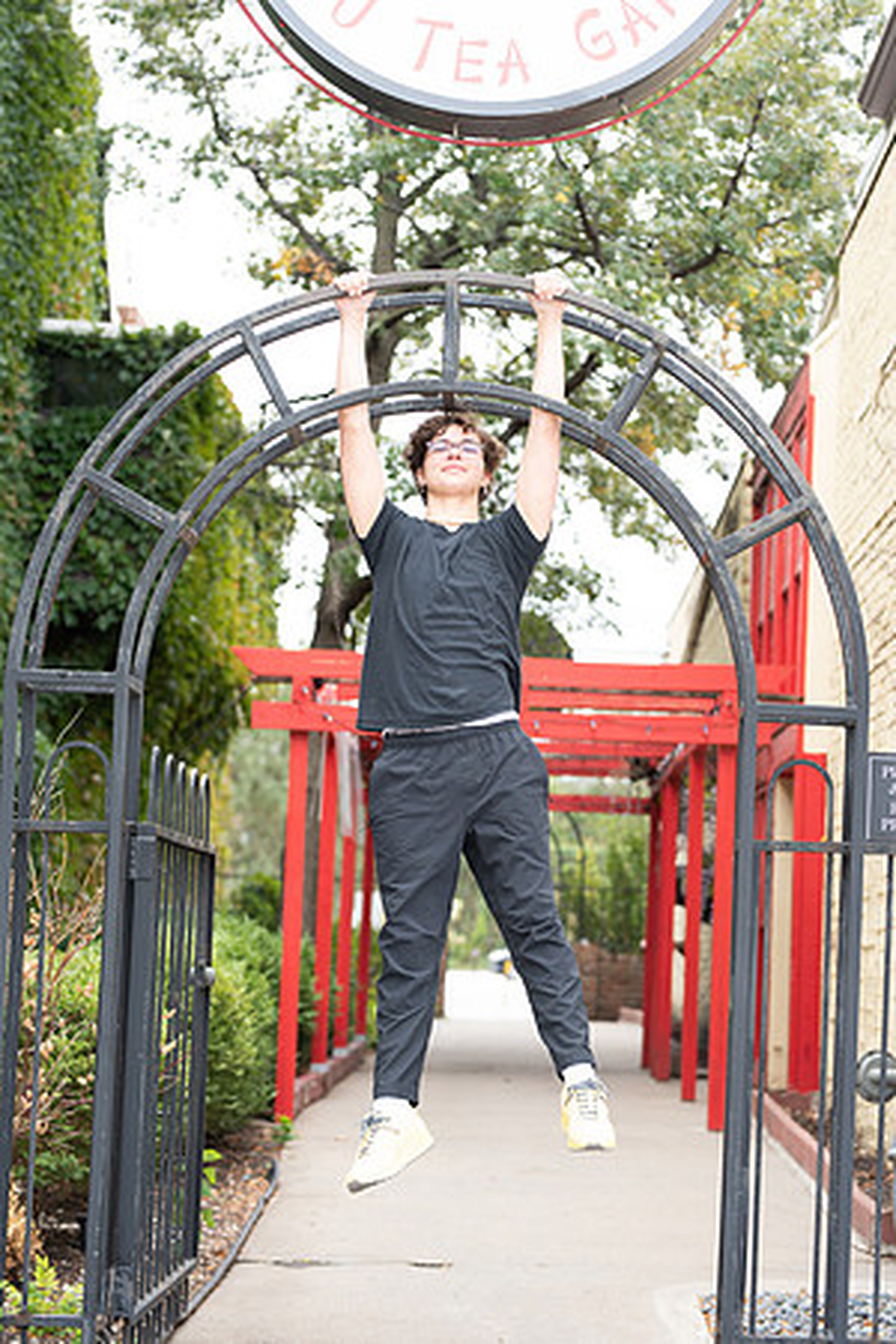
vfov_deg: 23.9
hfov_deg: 16.1
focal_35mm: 85
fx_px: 3173
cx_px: 448
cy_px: 672
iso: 160
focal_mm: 85
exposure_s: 1/125
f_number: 3.5
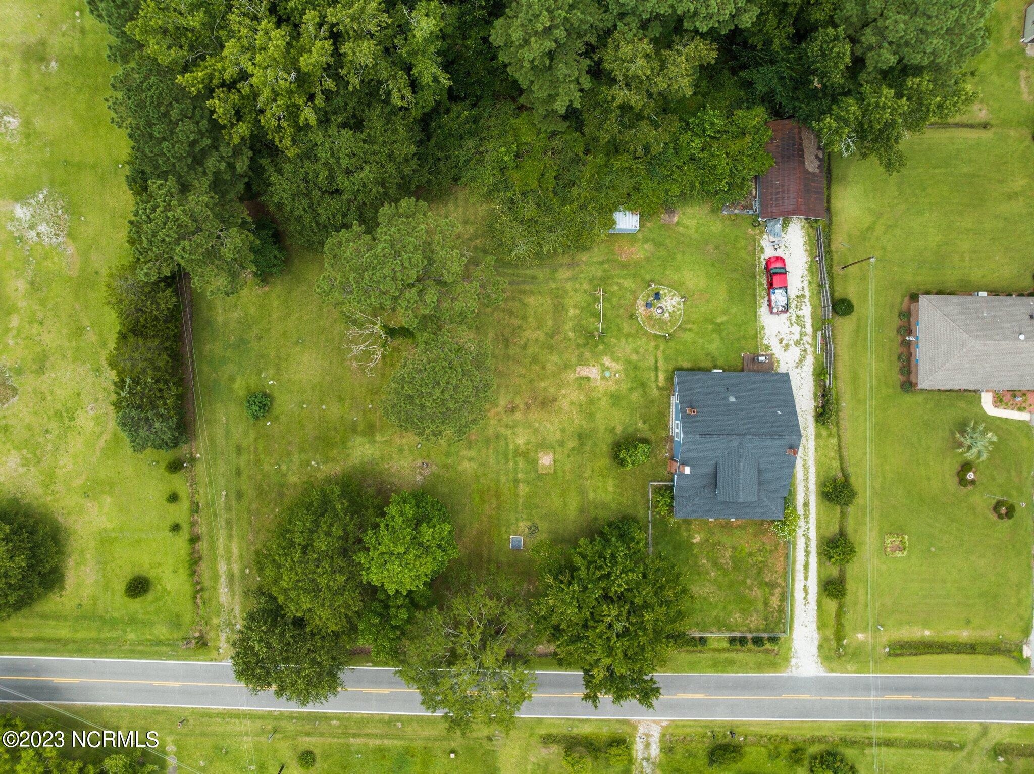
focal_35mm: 24
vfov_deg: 56.8
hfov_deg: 71.6
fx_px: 716
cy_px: 387
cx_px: 517
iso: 100
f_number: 2.8
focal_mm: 12.29
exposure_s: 1/500
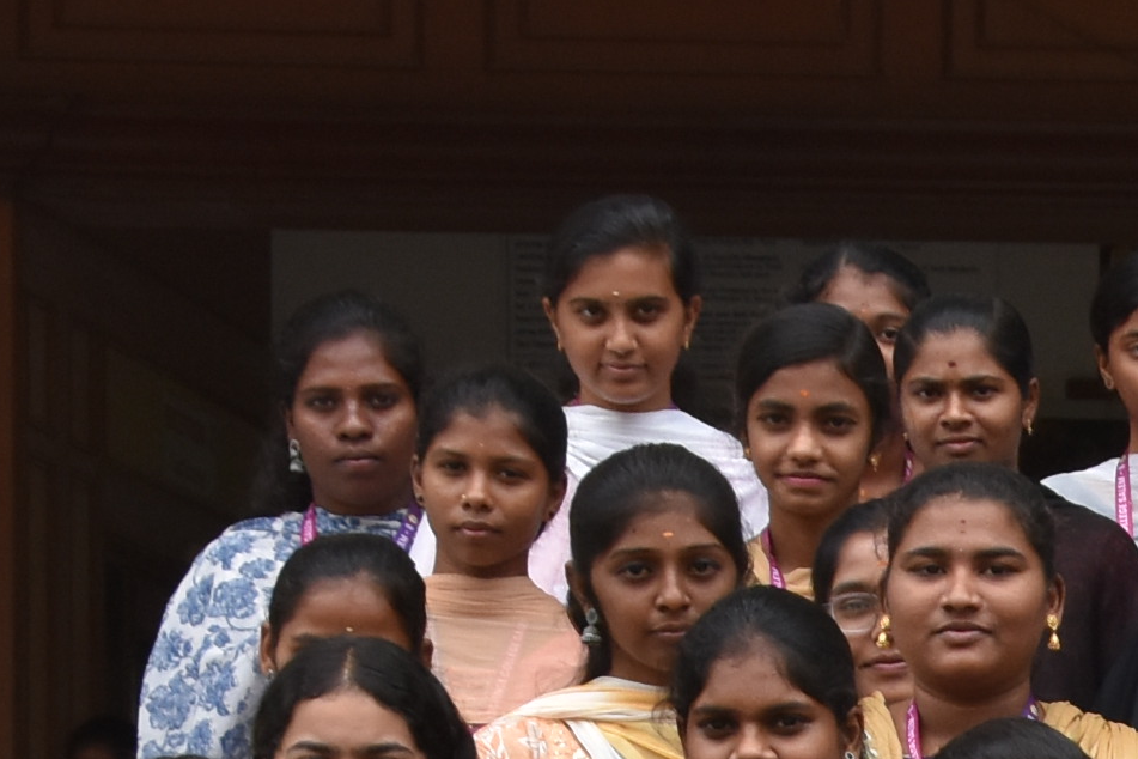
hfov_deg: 8.7
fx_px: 7175
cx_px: 2150
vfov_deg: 6.0
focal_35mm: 227
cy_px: 1189
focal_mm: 32
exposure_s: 1/500
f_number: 8
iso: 560
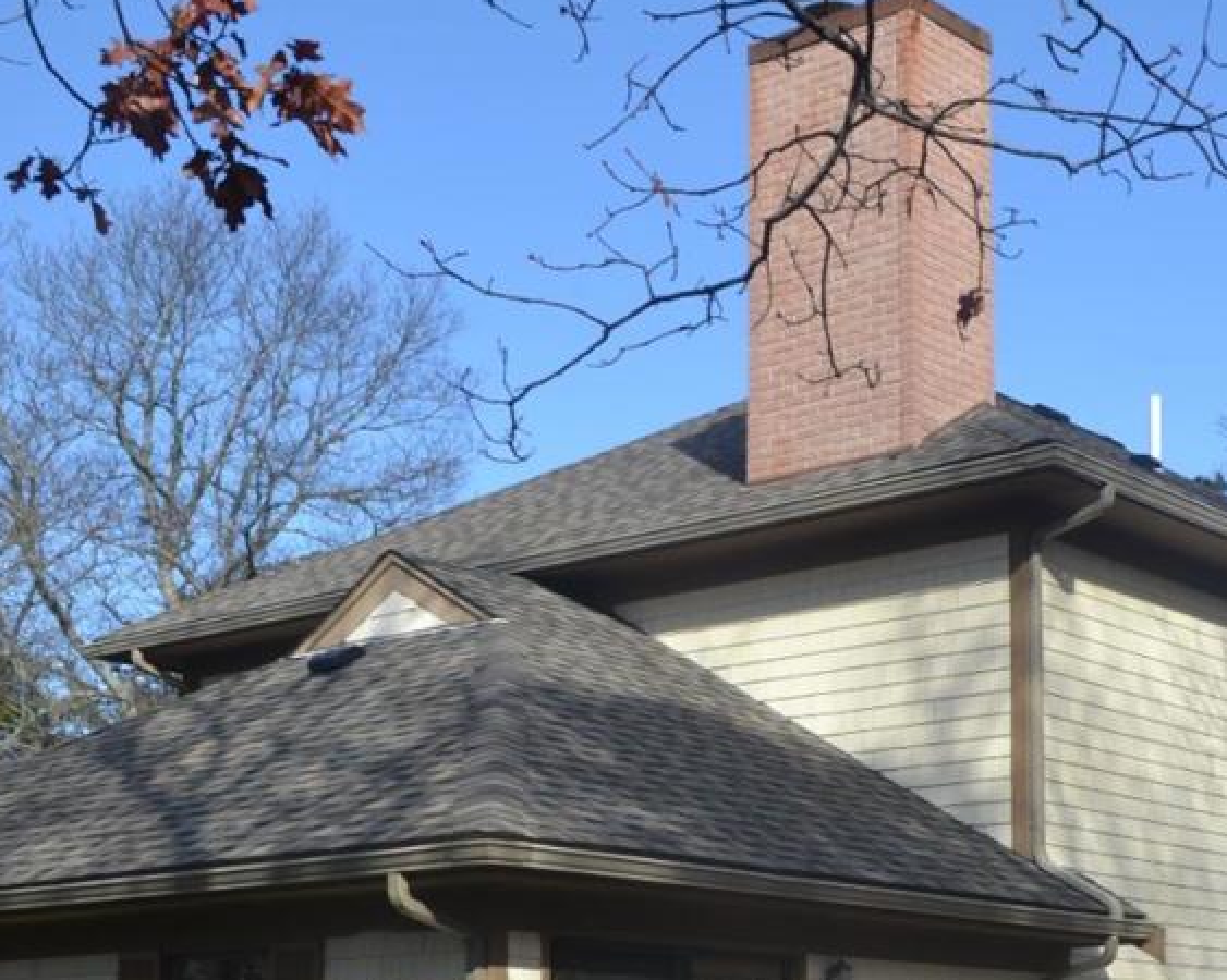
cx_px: 819
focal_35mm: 64
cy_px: 879
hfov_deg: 29.4
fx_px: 2323
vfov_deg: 23.2
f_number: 7.1
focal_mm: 20
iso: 100
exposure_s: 1/200
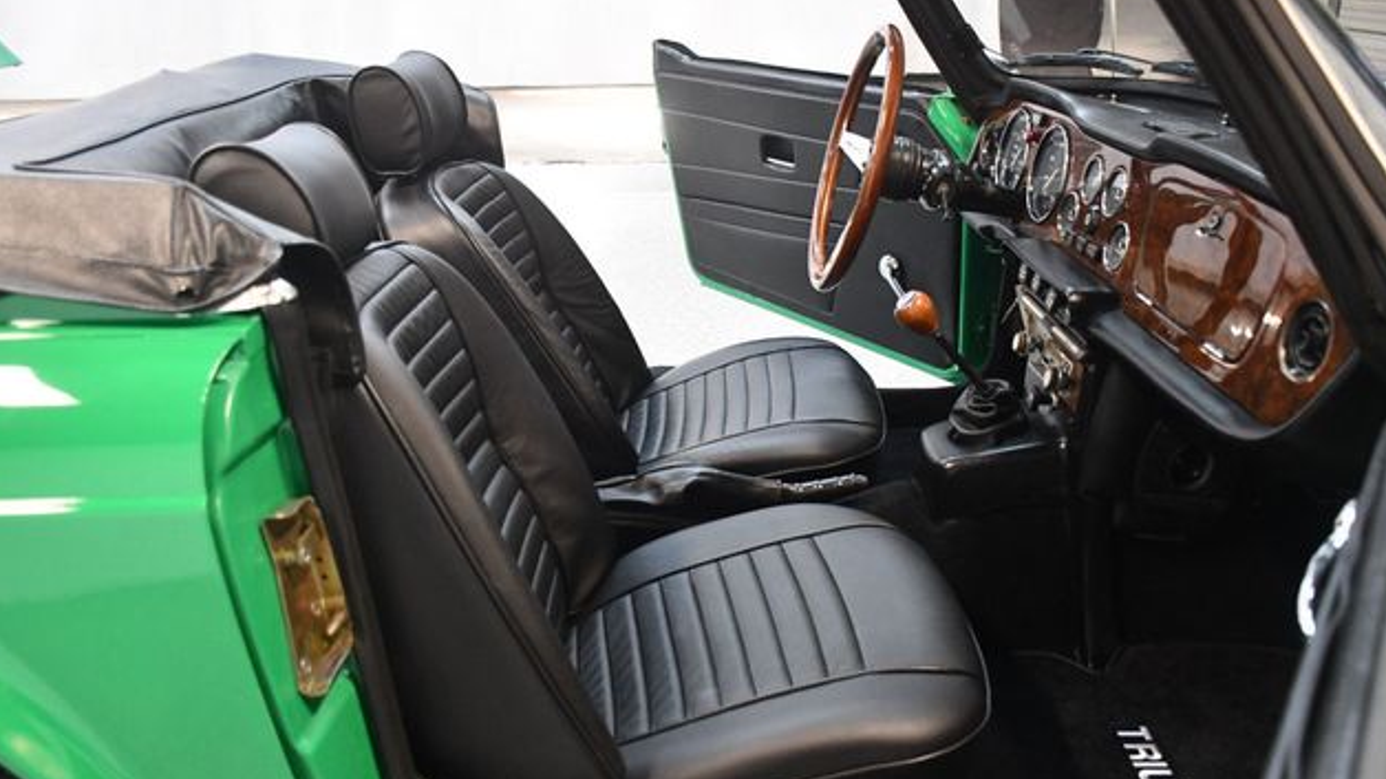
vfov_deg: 36.6
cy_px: 446
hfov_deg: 61.0
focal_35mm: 32
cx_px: 700
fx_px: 1176
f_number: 3.5
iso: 3200
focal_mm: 20
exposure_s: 1/100
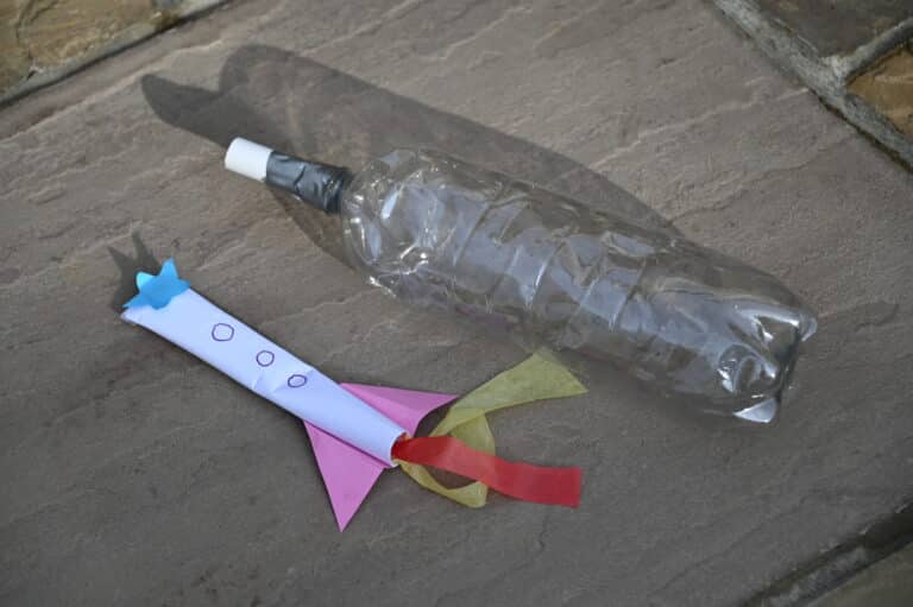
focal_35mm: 116
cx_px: 456
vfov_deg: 11.8
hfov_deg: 17.7
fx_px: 2940
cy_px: 304
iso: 125
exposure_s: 1/500
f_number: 5.6
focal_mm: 116
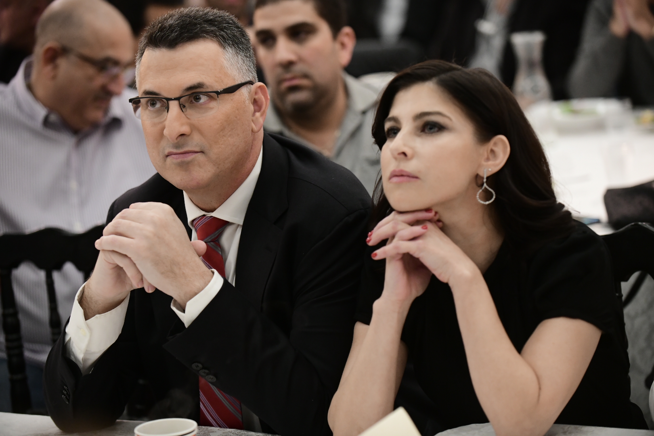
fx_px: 1998
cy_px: 218
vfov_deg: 12.5
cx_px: 327
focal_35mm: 110
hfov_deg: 18.6
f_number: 3.2
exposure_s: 1/250
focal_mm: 110
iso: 4000
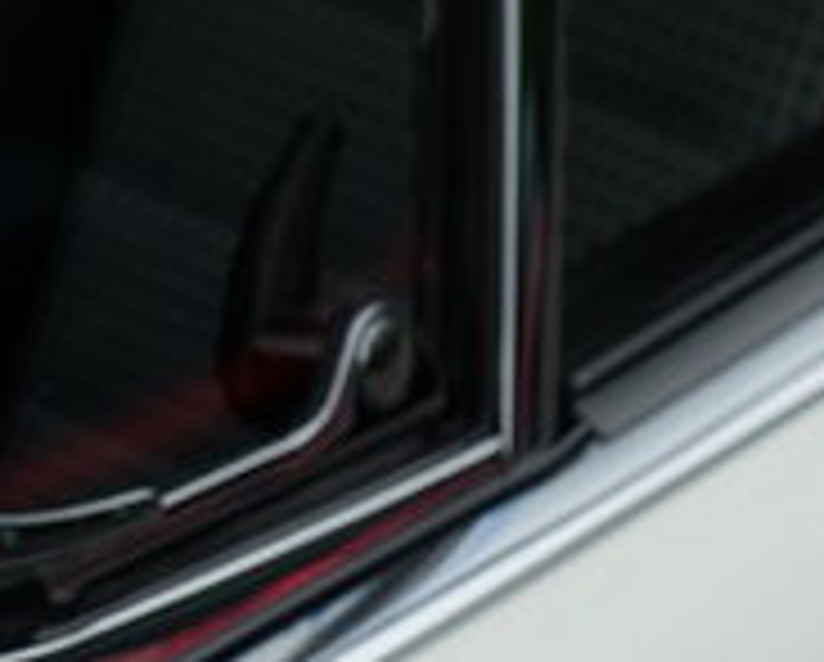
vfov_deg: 6.4
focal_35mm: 240
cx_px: 171
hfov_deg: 8.0
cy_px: 1099
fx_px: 5862
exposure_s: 1/140
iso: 200
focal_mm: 40.7
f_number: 5.6
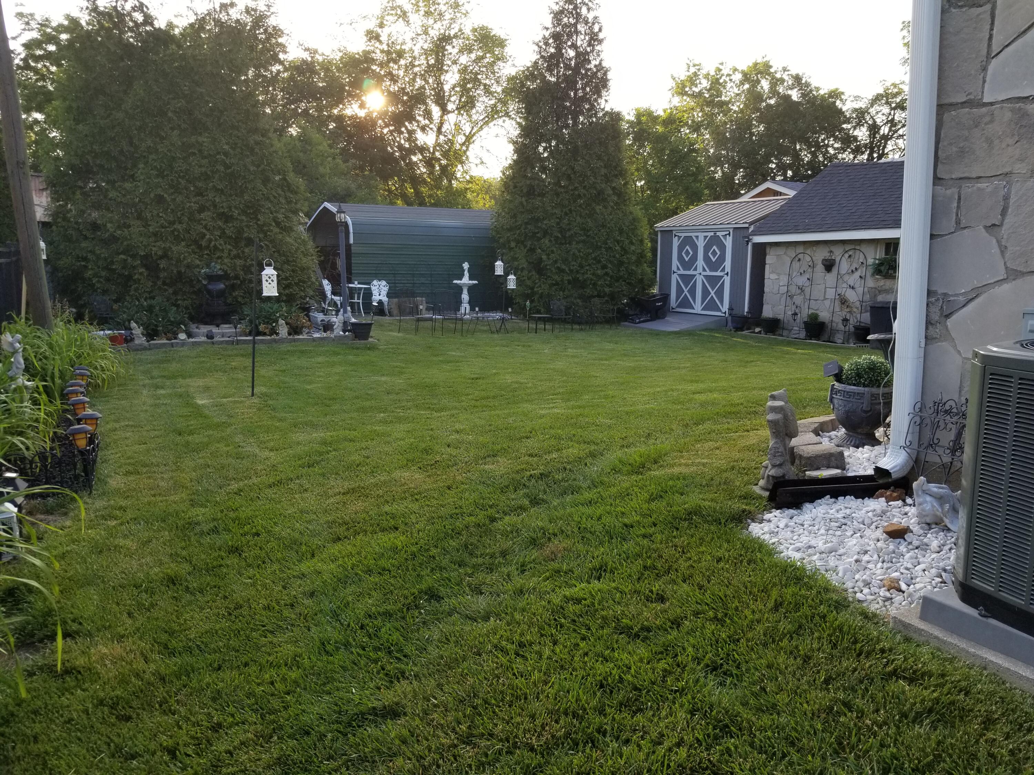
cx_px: 517
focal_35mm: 26
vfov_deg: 53.1
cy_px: 388
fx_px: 777
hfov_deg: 67.3
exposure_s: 1/300
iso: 50
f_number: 1.7
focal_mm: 4.3
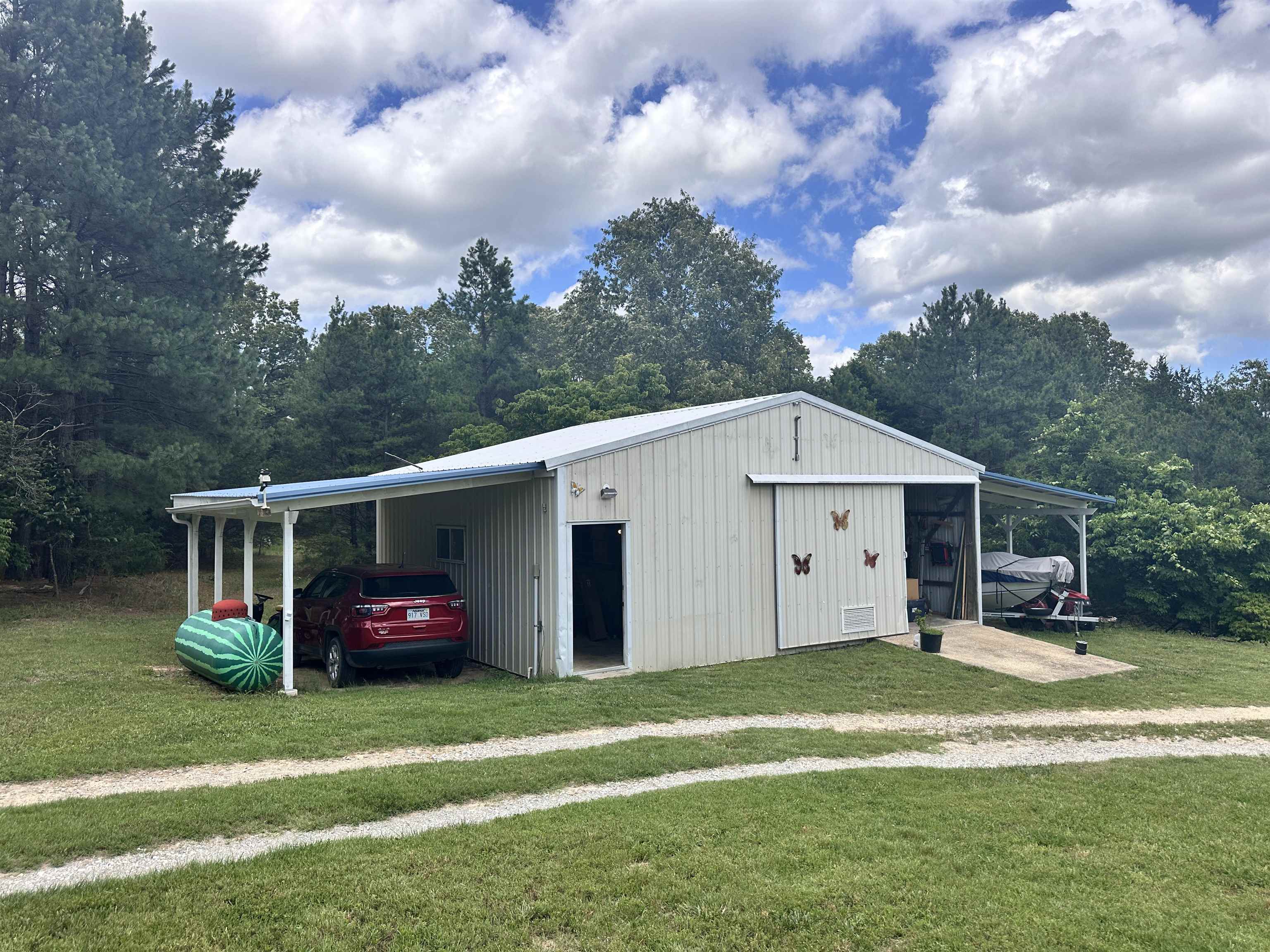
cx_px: 635
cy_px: 476
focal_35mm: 24
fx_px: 881
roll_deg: +0.4
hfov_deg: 71.6
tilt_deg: +1.9
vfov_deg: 56.8
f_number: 1.78
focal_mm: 6.86
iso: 80
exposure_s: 1/4016
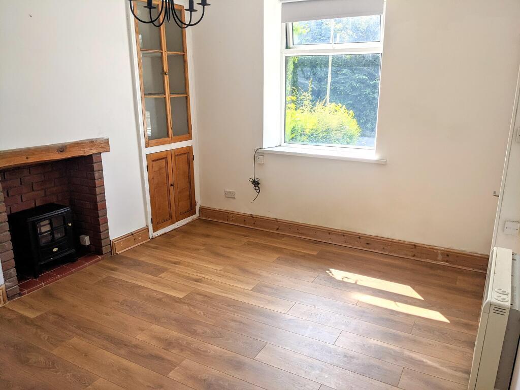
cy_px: 195
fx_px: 406
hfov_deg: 65.3
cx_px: 260
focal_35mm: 27
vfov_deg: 51.4
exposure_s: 1/427
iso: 45
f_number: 1.73
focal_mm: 4.38
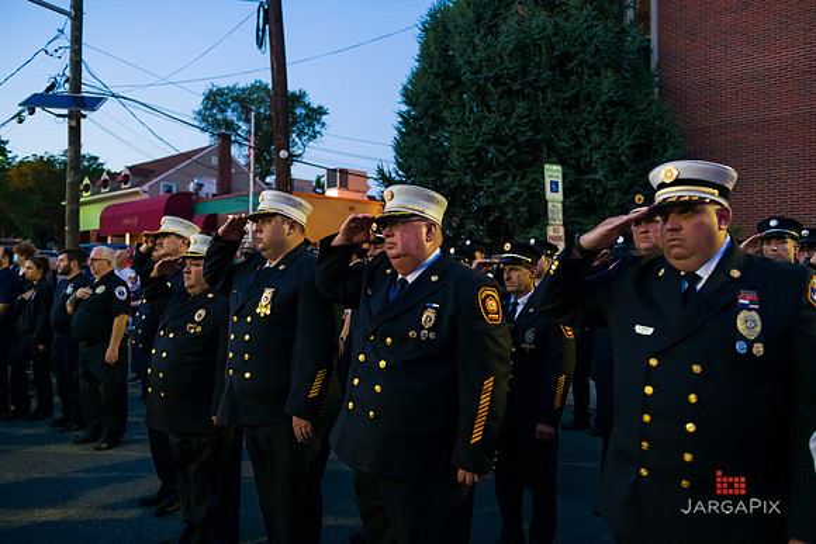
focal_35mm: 29
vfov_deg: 45.0
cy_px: 272
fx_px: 657
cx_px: 408
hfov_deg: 63.6
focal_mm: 29
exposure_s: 1/50
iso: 3200
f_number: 3.2
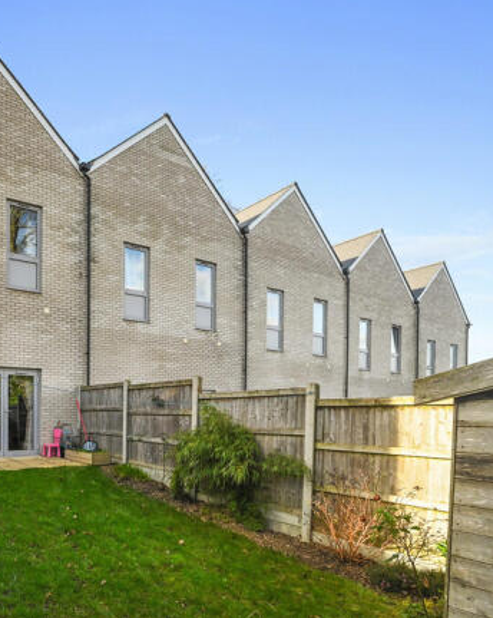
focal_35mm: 20
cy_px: 308
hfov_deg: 60.2
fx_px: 365
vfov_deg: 80.4
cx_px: 72
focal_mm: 14
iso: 400
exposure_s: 1/200
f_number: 8
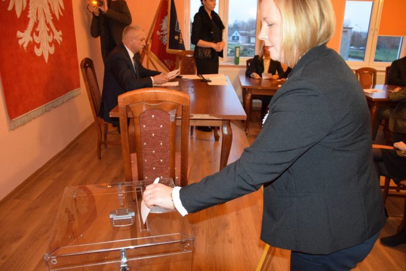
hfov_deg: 67.4
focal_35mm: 27
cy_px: 136
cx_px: 203
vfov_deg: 47.9
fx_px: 304
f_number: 3.5
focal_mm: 18
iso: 3200
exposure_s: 1/60
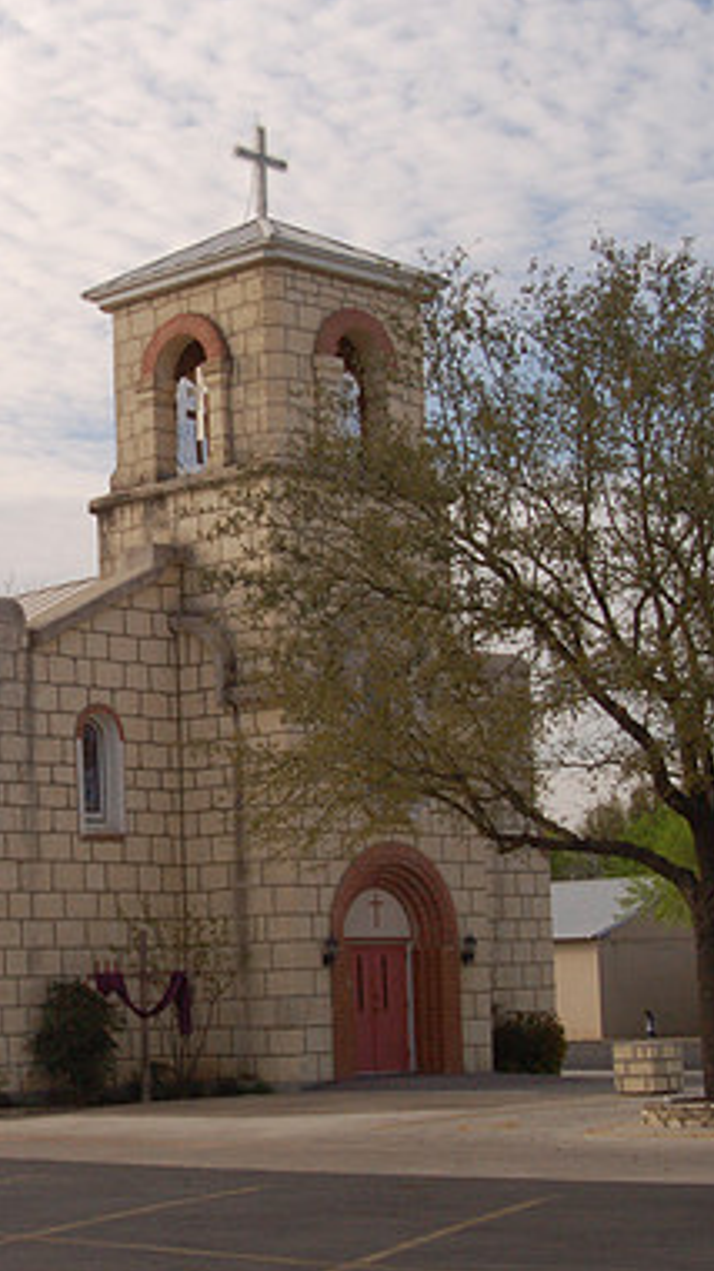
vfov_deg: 31.4
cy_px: 637
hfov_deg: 17.7
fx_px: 2258
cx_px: 57
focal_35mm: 67
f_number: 22
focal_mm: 28
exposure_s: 1/160
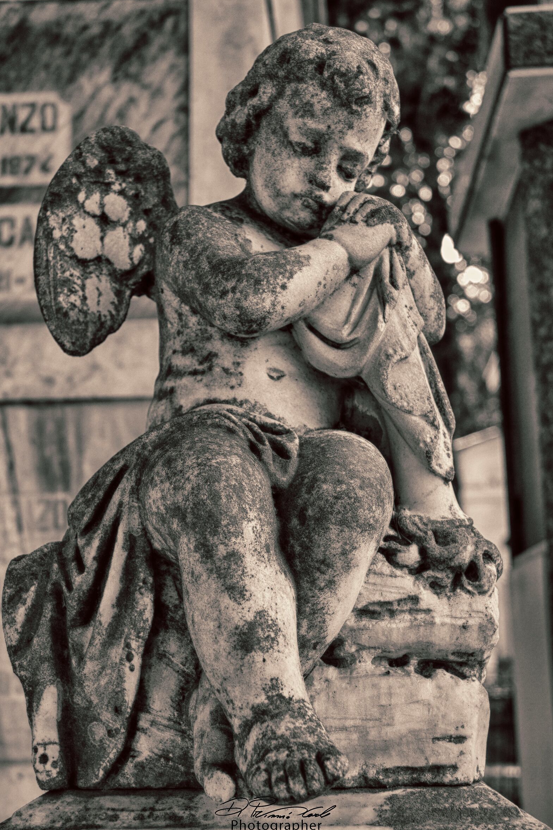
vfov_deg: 37.2
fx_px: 1233
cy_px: 422
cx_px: 276
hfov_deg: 25.3
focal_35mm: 54
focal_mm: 35
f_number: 4.5
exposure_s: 1/160
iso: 100
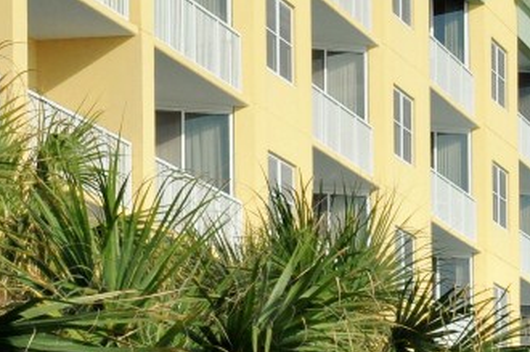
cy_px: 776
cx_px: 787
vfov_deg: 6.9
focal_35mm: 189
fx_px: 2778
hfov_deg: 10.5
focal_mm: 26
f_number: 10
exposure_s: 1/400
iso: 200
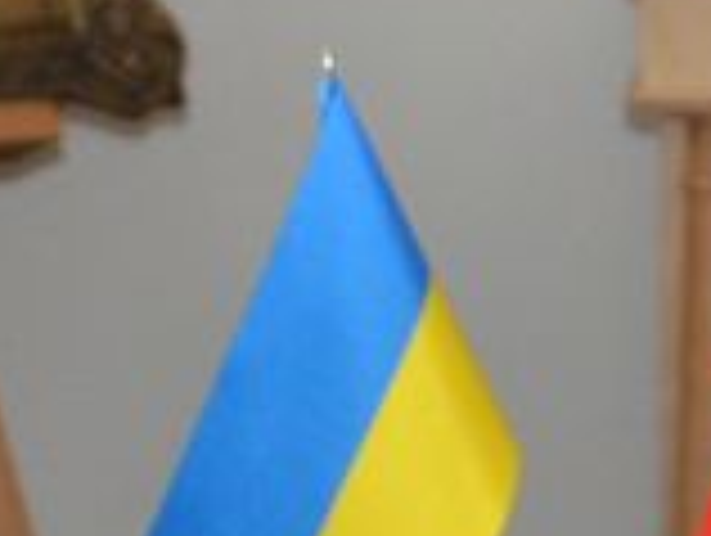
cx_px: 544
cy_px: 799
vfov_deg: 3.6
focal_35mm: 408
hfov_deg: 4.8
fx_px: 8393
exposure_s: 1/250
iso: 800
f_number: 5
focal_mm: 32
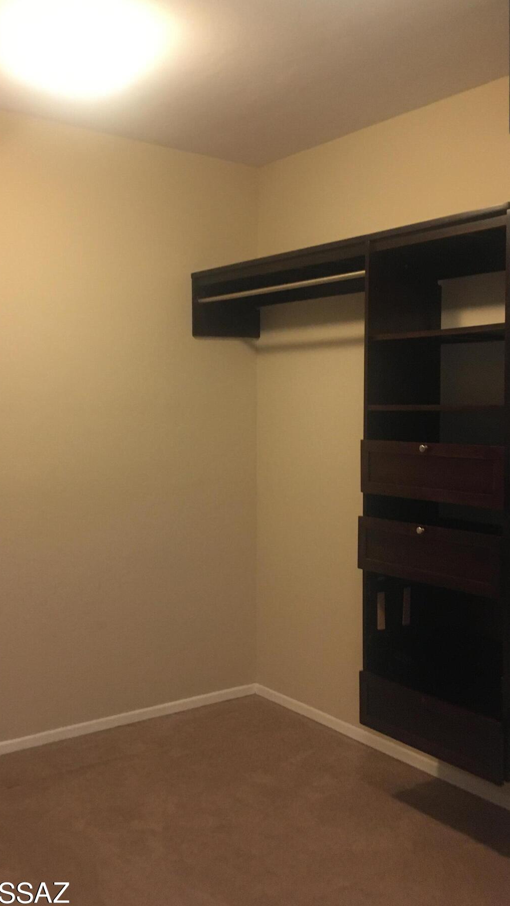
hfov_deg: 33.7
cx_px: 241
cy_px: 429
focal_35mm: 35
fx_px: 841
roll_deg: -0.9
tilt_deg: +0.9
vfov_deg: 56.6
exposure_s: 1/30
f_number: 2.2
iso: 200
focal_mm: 4.15
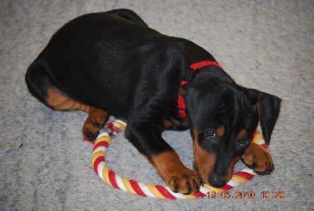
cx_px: 157
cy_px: 106
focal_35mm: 180
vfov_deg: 7.7
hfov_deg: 11.4
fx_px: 1574
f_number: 5
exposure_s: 1/60
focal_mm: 120
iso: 200
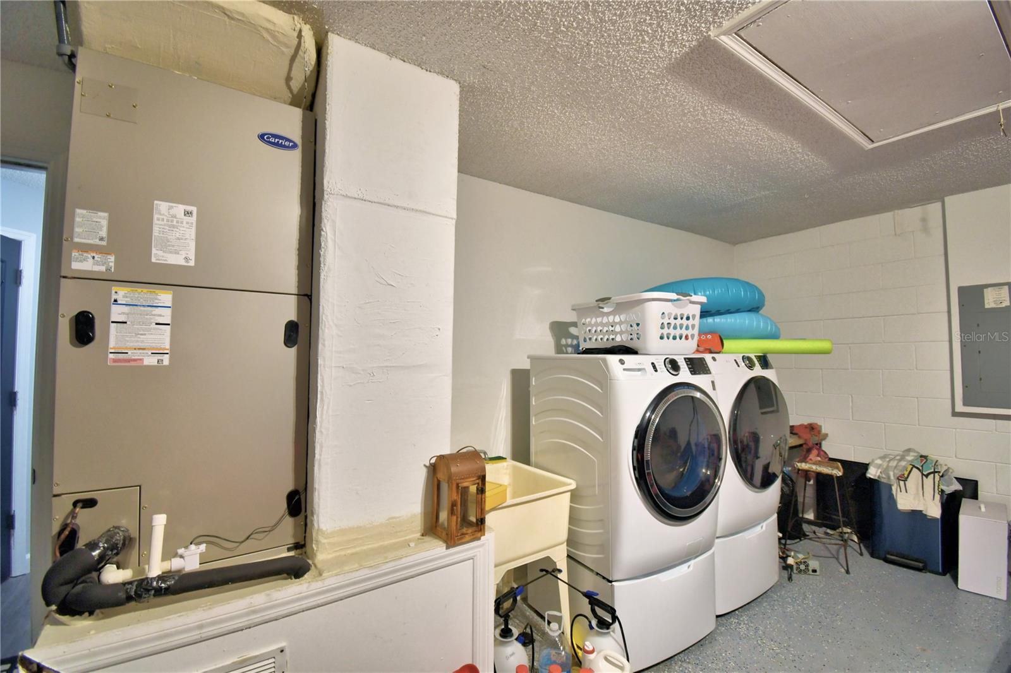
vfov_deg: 77.3
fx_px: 421
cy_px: 336
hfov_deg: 100.4
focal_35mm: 15
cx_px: 506
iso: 400
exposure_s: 1/40
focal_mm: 10
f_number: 4.5
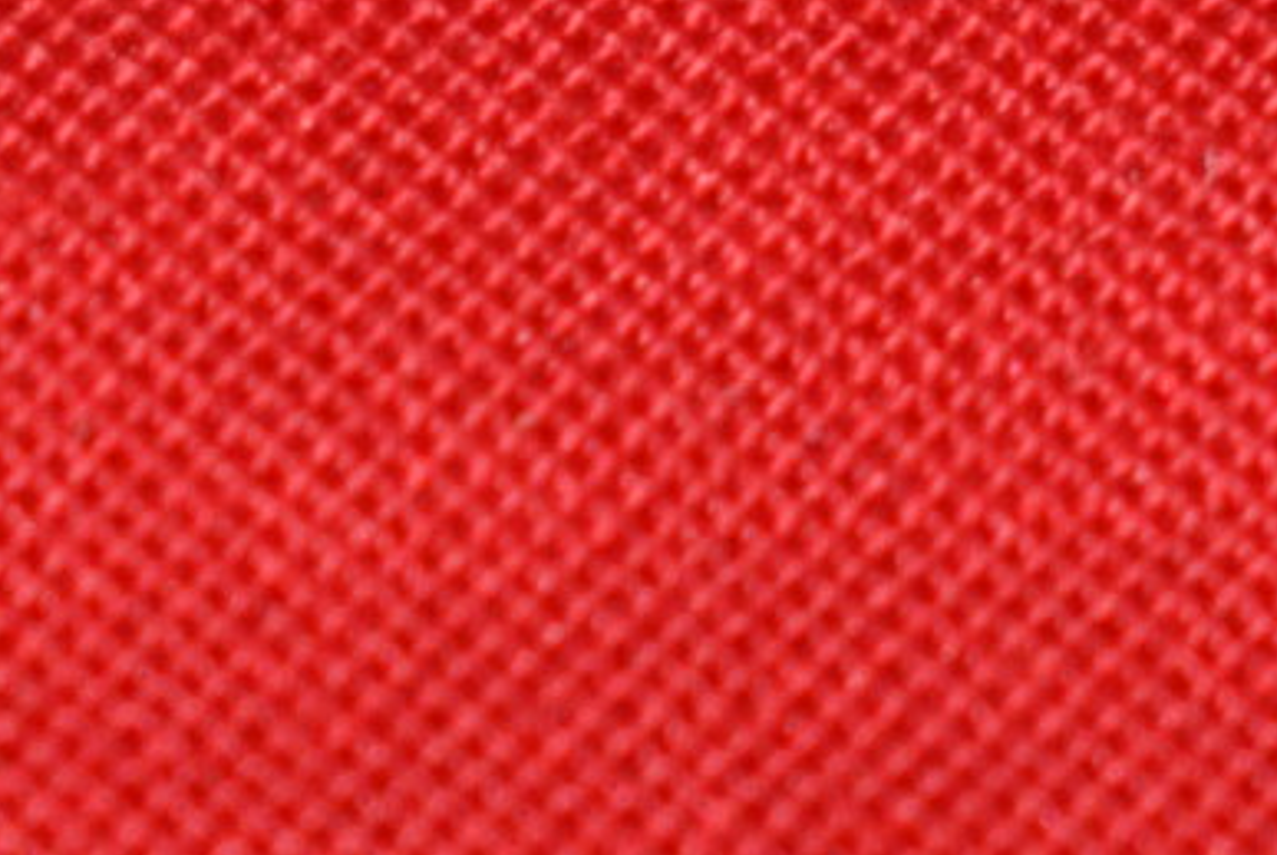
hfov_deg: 3.2
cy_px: -1786
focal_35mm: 638
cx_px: 10
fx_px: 22652
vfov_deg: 2.1
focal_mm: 55
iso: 400
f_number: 5.6
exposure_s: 1/60
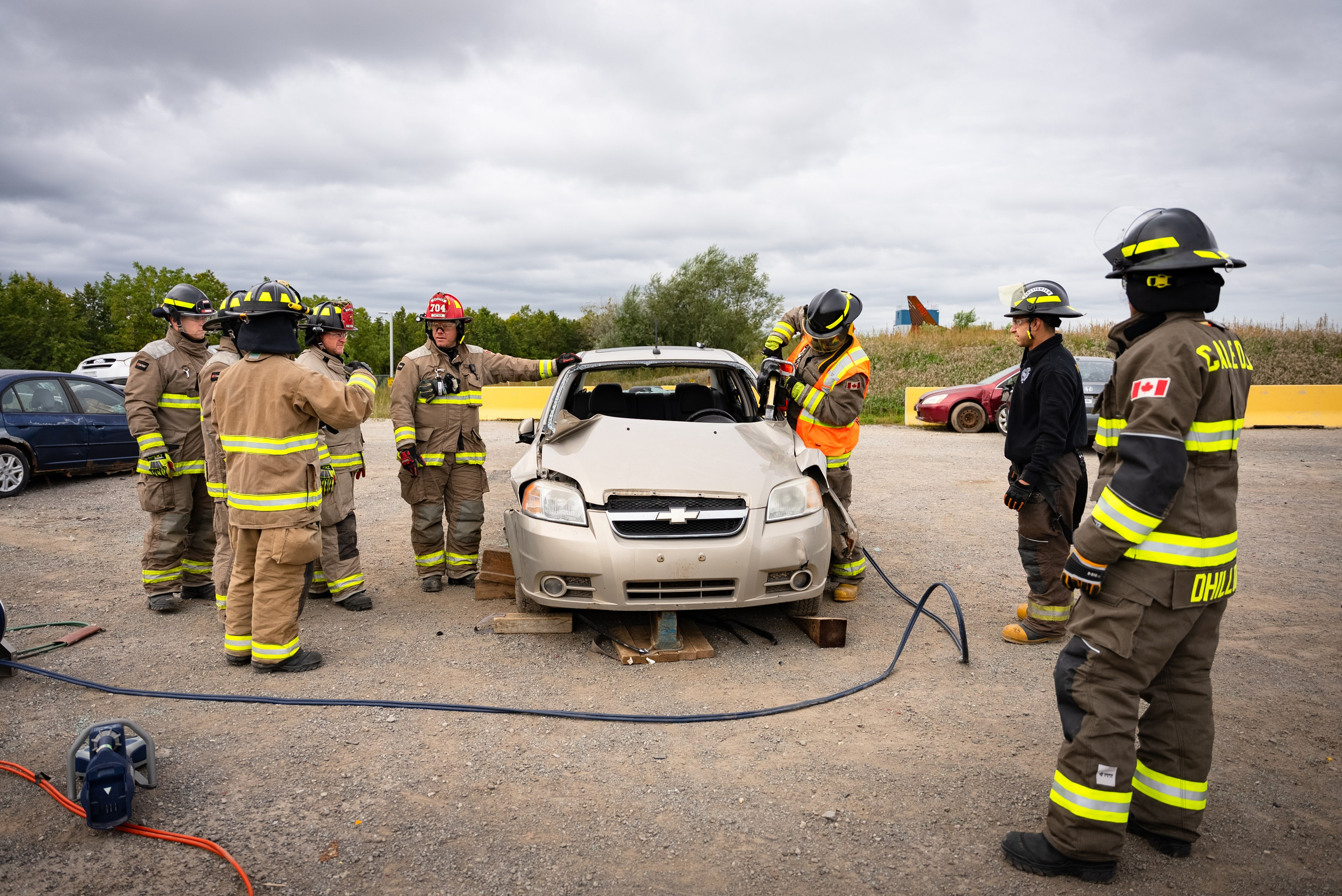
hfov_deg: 70.9
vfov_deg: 50.9
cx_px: 664
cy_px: 437
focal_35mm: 25
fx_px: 942
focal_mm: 24
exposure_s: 1/1600
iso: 100
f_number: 2.8
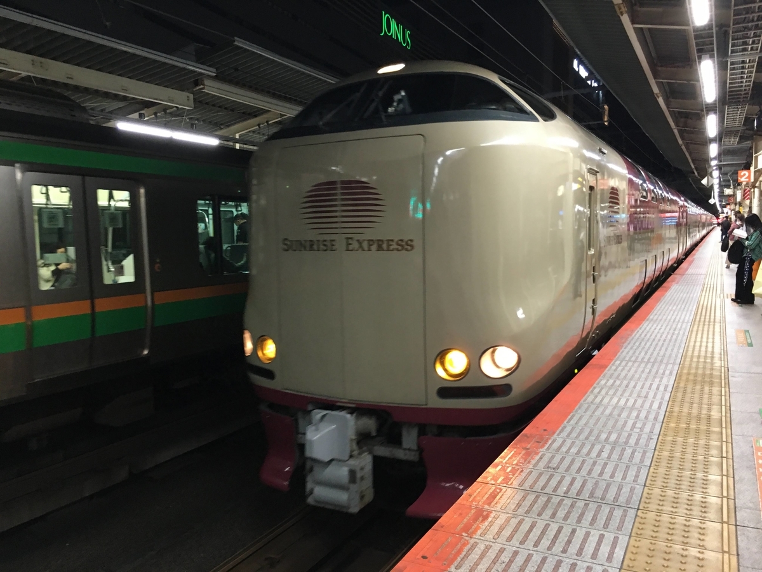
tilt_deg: -3.4
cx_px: 381
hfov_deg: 61.7
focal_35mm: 29
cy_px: 286
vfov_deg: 48.2
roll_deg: +0.3
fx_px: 638
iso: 64
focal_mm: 4.15
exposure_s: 1/15
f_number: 2.2
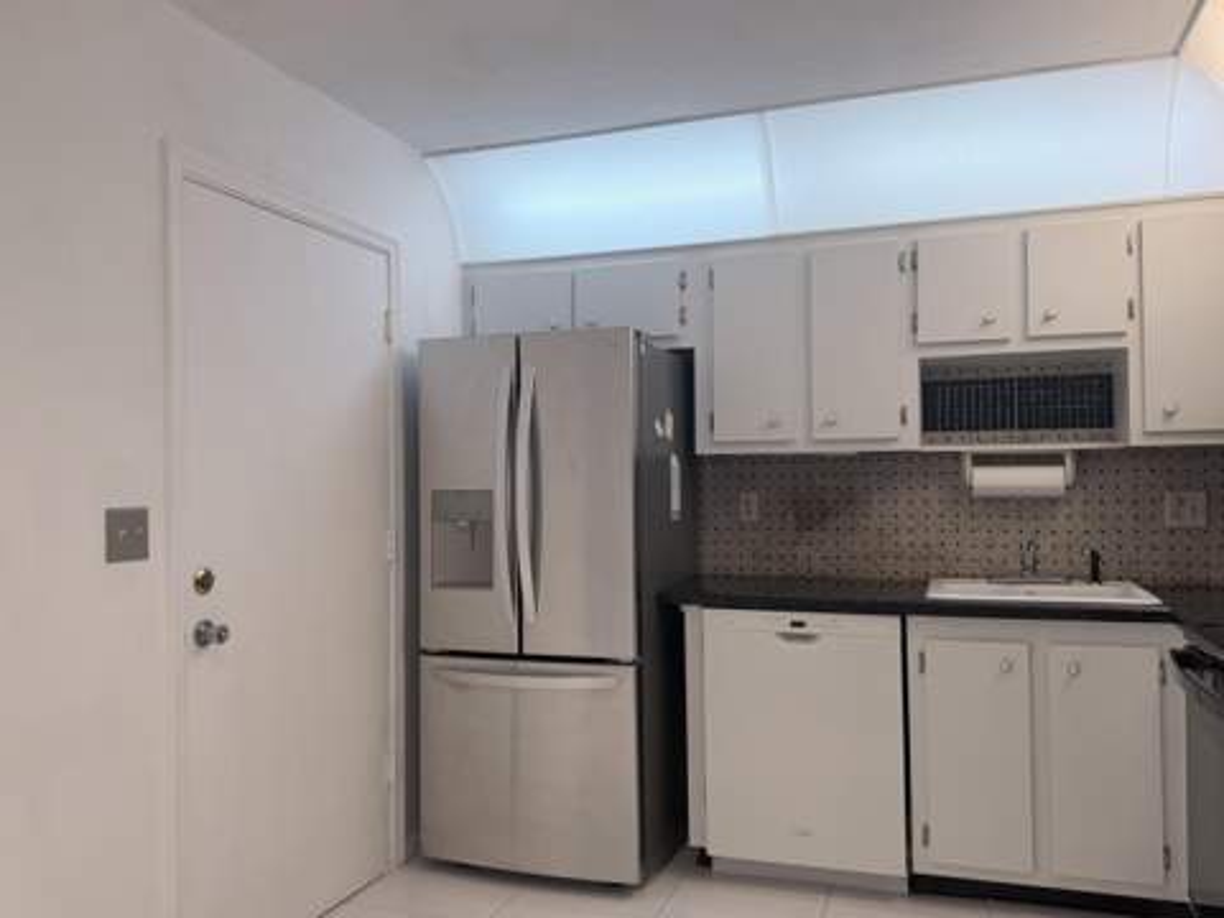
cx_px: 612
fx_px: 849
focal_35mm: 24
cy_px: 459
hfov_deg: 71.6
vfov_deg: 56.8
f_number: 1.78
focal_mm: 6.76
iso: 100
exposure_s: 1/120
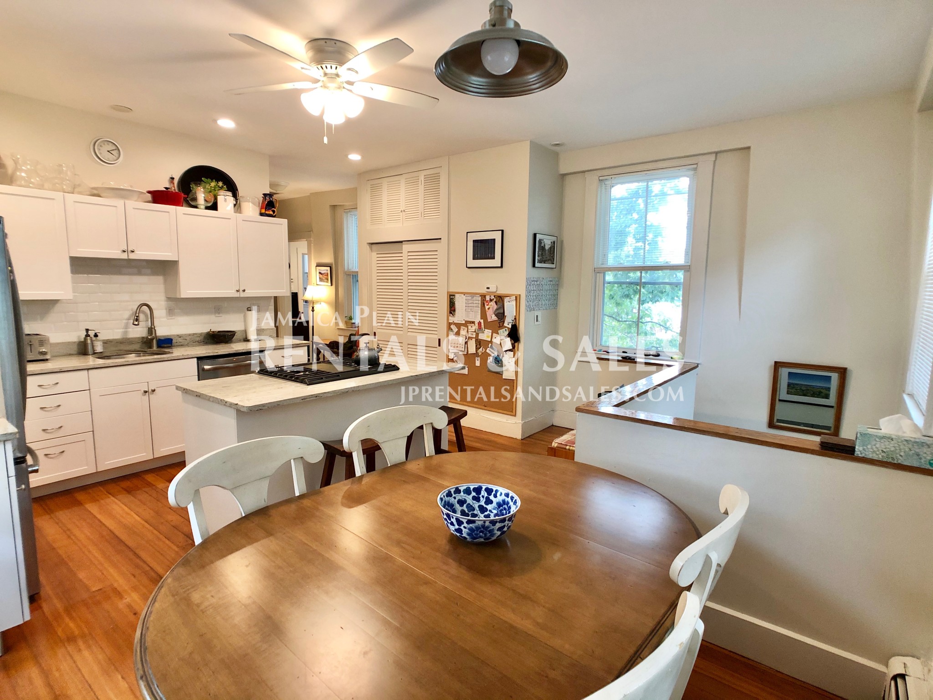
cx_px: 466
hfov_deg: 63.4
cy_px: 350
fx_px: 755
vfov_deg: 49.7
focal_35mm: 28
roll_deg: -0.3
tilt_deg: -7.2
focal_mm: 3.99
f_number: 1.8
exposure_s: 1/17
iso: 40
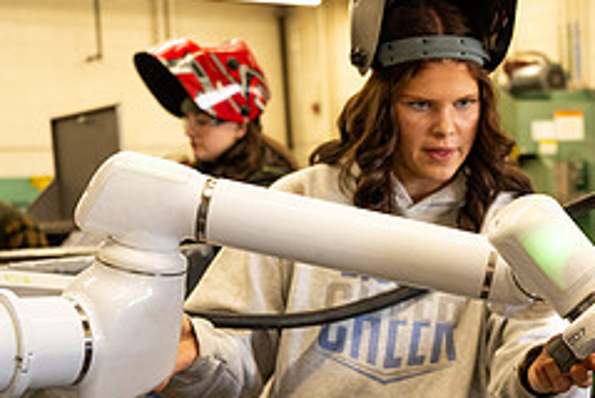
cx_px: 535
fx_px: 1225
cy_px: 332
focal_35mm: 74
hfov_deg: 26.4
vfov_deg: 18.3
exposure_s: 1/200
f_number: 2.8
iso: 400
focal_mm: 30.5
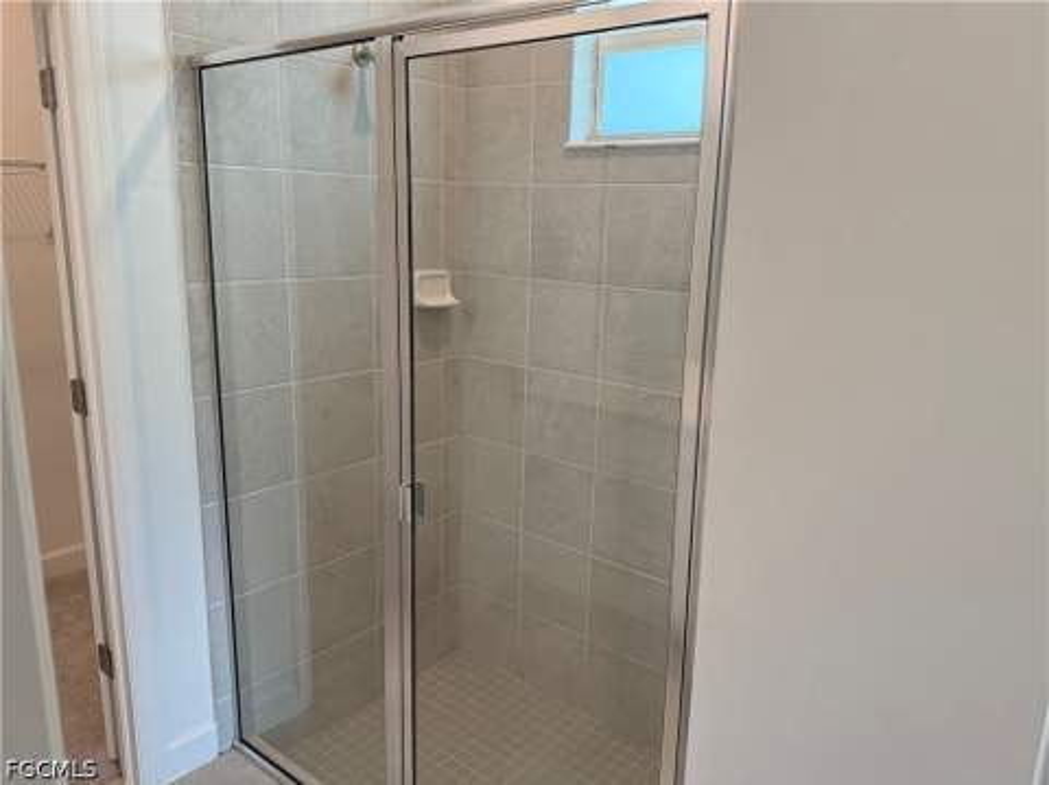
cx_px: 524
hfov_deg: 71.7
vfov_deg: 56.7
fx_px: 727
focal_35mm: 24
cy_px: 392
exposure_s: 1/135
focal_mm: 6.76
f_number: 1.78
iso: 160
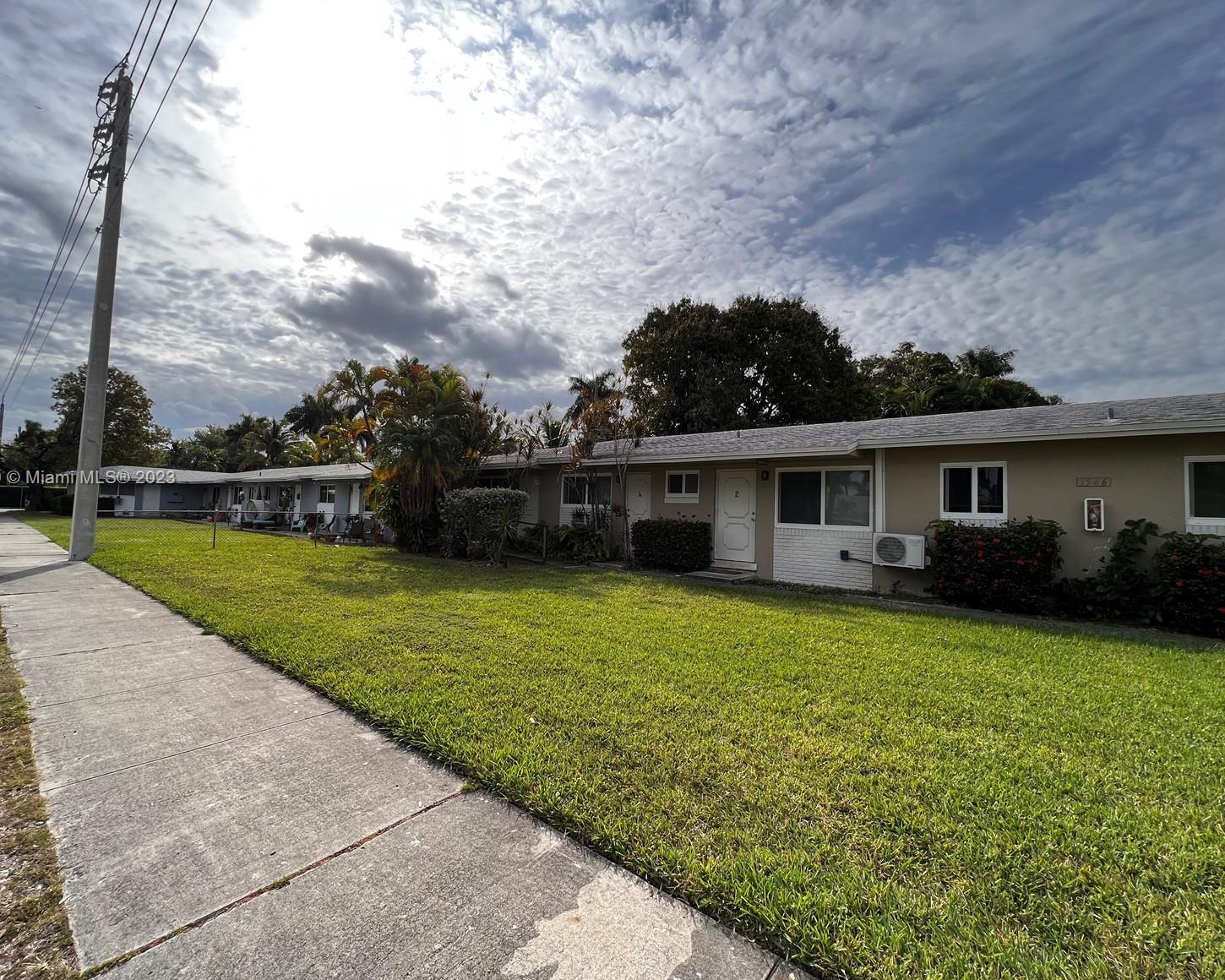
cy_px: 479
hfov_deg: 100.6
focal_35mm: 14
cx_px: 581
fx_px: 508
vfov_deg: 88.0
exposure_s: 1/1376
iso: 32
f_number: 1.8
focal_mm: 1.57
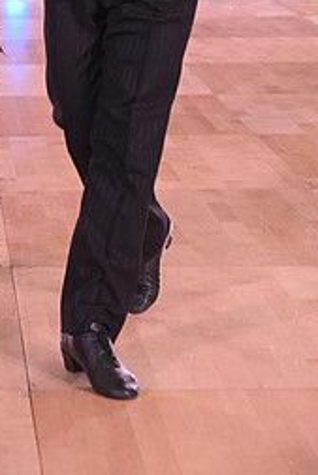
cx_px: -25
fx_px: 1574
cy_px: -62
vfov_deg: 16.6
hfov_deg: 11.4
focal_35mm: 119
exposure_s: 1/200
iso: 1000
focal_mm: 52
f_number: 5.6
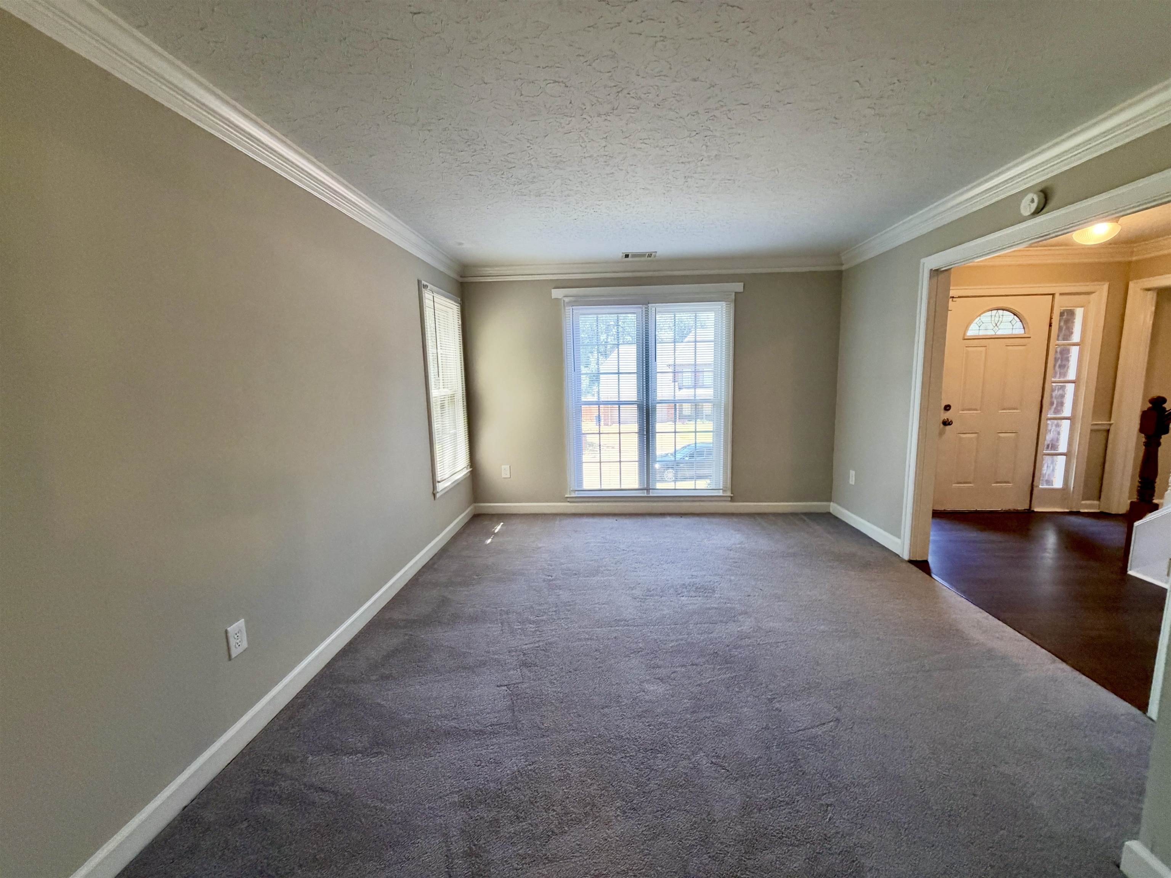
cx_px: 586
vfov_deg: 85.7
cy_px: 439
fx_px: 474
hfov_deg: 102.1
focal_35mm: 14
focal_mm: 2.22
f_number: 2.2
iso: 320
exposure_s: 1/120
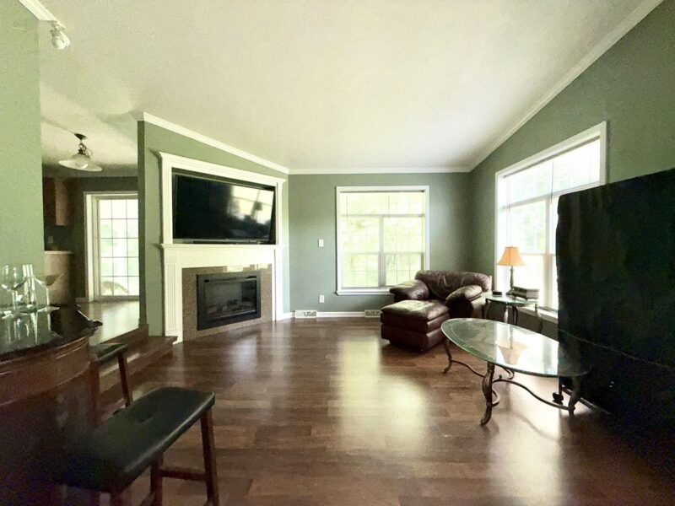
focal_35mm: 14
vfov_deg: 85.7
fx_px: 273
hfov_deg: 102.1
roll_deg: +0.8
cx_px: 338
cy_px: 253
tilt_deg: -0.4
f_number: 2.2
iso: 80
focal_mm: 2.22
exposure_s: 1/122
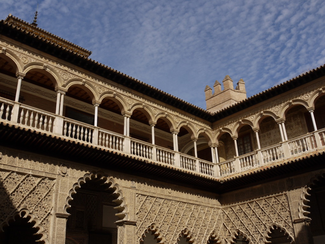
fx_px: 357
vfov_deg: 37.7
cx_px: 162
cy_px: 122
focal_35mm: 38
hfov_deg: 49.0
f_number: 10
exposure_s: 1/320
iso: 100
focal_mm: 19
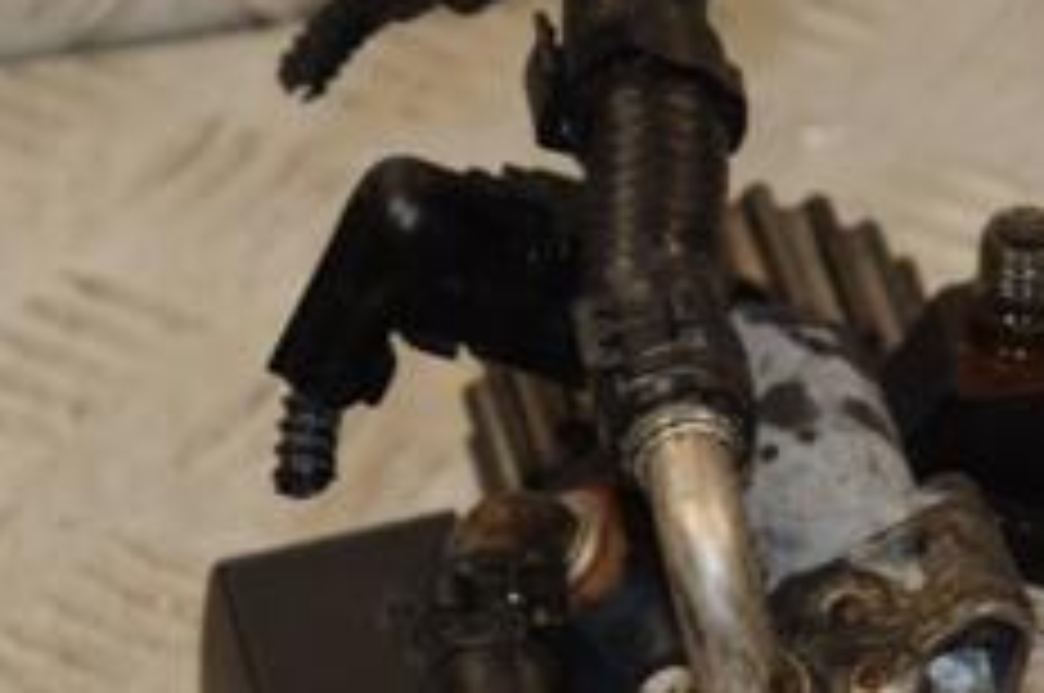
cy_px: 738
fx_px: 7877
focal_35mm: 272
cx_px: 868
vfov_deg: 5.0
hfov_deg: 7.6
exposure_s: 1/200
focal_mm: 70
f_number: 5.3
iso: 800
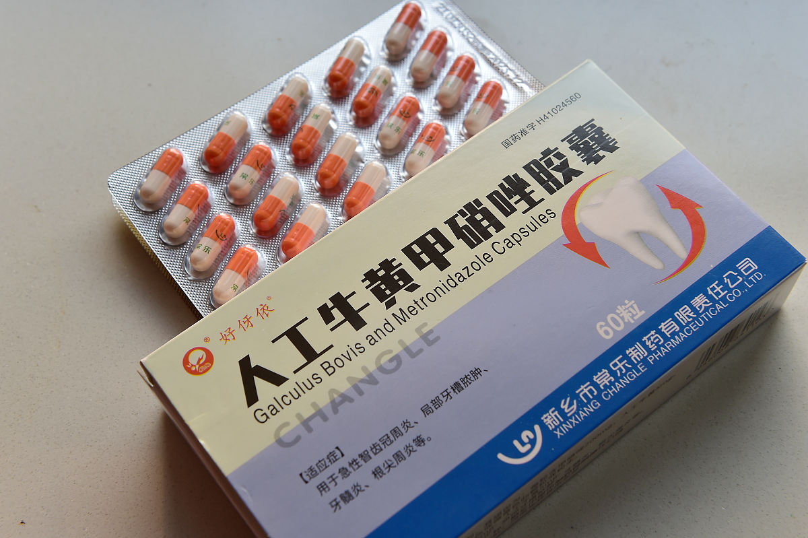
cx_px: 404
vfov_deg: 27.0
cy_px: 269
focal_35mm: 50
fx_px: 1122
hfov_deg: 39.6
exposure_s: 1/30
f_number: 8
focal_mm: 50
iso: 500
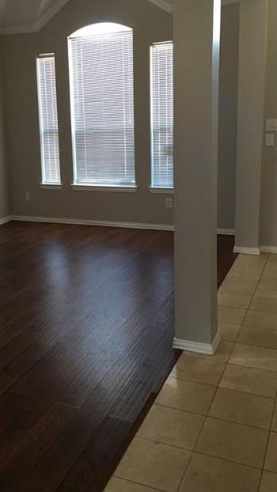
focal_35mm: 39
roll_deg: +2.9
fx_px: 509
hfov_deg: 29.7
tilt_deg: -10.5
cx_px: 52
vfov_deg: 51.5
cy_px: 214
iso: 40
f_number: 2.2
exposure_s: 1/15
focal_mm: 4.15
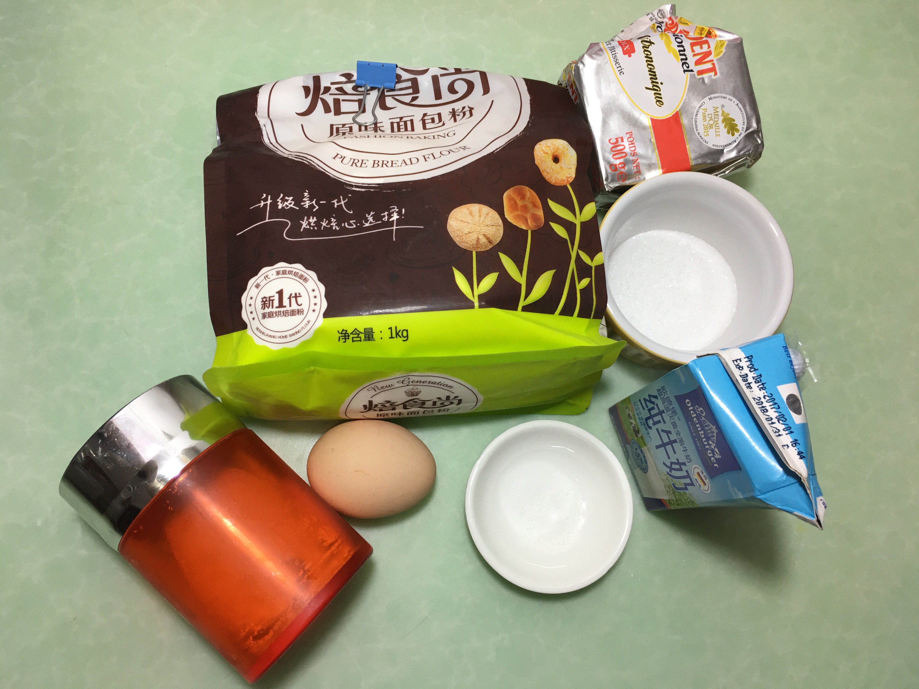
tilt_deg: -75.9
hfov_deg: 61.7
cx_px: 460
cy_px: 344
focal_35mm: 29
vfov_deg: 48.2
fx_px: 770
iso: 32
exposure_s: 1/33
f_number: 2.2
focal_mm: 4.15
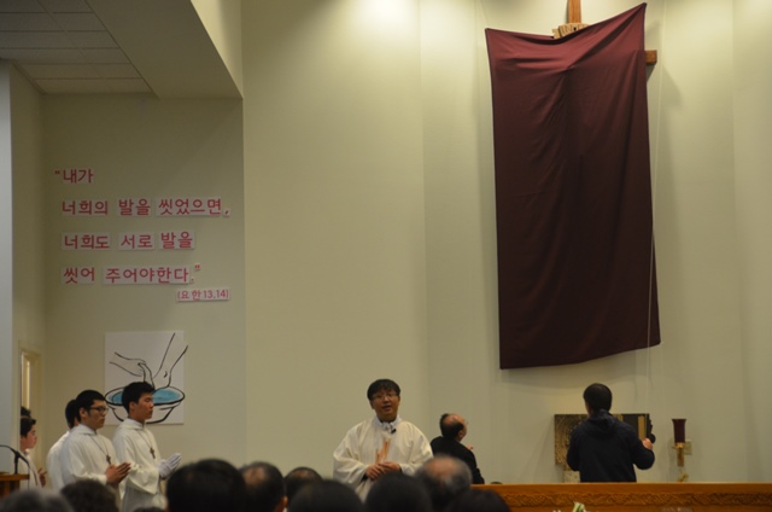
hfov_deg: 18.2
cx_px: 386
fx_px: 2408
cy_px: 256
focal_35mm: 112
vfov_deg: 12.1
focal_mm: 75
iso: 900
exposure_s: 1/30
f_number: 5
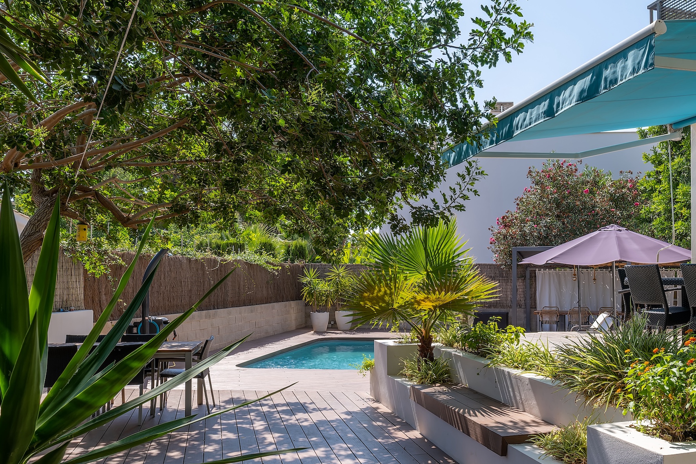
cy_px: 282
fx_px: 599
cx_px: 477
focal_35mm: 31
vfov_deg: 42.1
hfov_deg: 58.6
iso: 320
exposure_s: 1/900
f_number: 8
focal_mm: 14.5
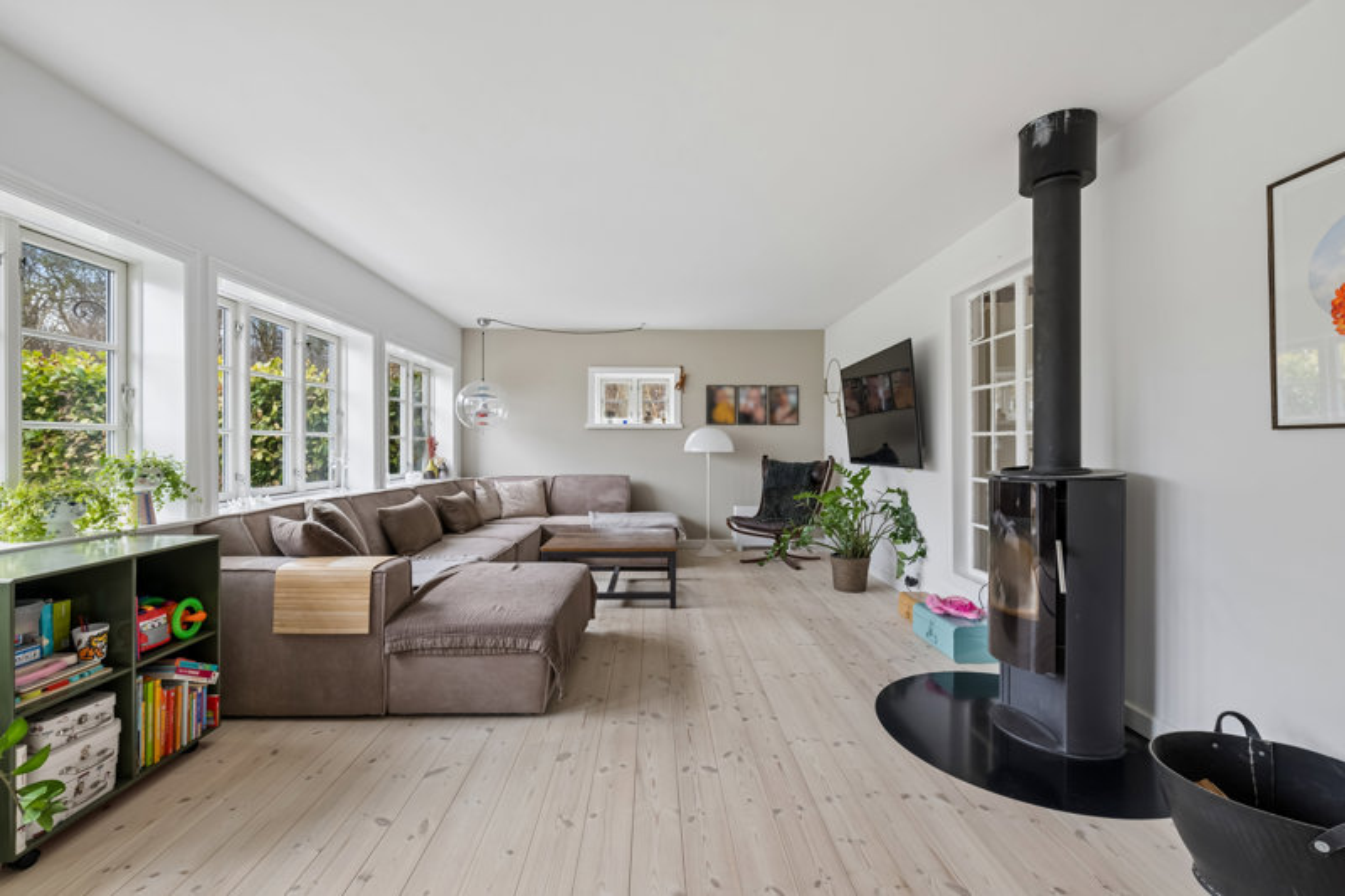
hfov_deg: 96.7
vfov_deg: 73.7
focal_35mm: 16
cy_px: 448
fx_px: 598
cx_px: 672
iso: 125
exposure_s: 1/10
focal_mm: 16
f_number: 8
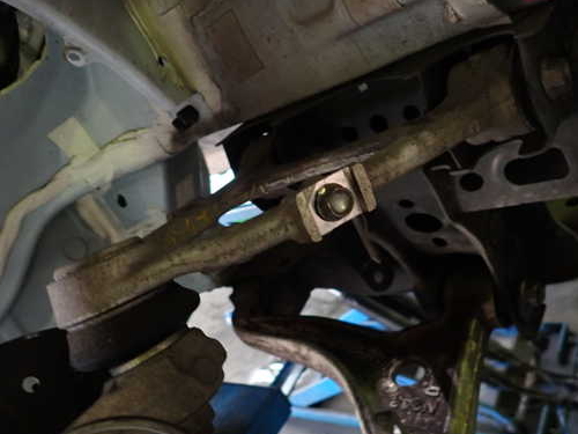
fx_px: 501
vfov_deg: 46.8
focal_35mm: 30
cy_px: 230
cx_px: 310
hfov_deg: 59.9
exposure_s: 1/30
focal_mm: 4.5
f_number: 2
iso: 250
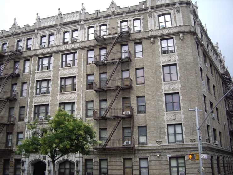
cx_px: 116
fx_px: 256
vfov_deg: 37.7
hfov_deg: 49.0
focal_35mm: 38
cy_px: 88
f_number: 2.8
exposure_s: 1/250
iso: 64
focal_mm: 7.9
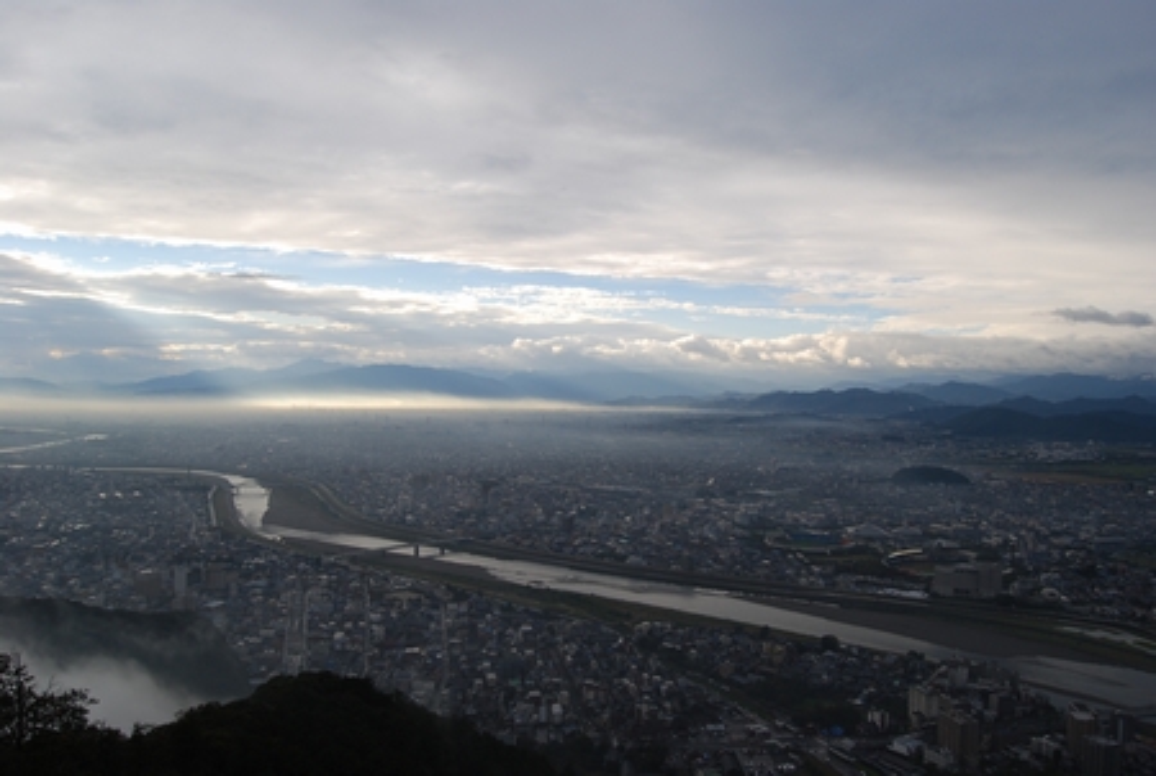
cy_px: 388
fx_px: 869
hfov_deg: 67.3
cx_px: 578
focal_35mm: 27
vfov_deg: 48.1
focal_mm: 18
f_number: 7.1
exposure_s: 1/200
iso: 100
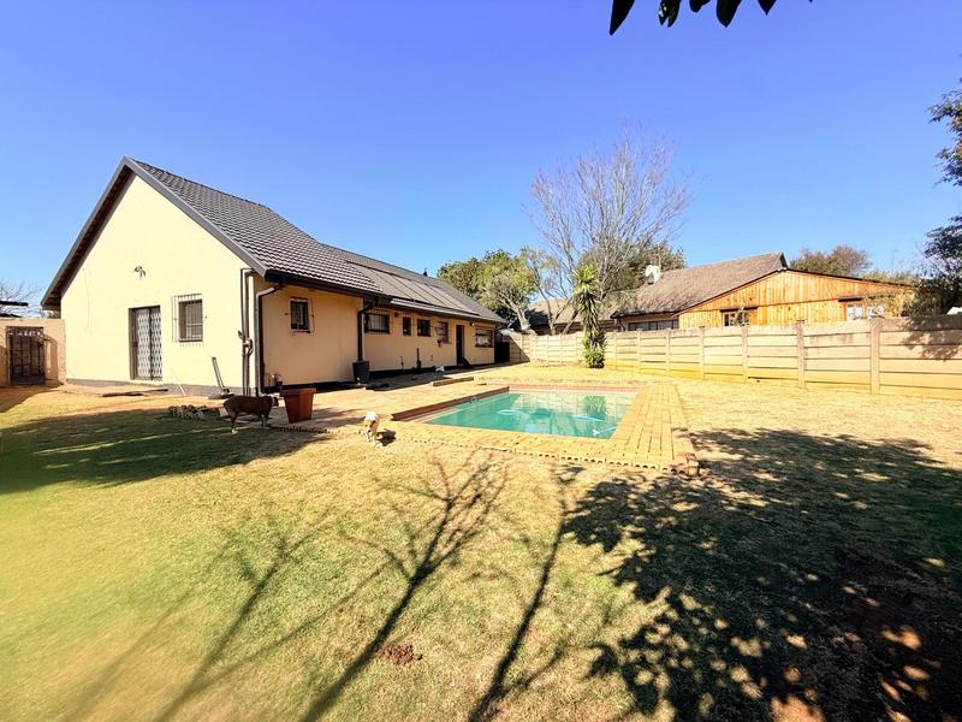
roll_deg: +0.9
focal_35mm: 14
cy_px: 361
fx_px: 389
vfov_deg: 85.7
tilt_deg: -0.1
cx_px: 481
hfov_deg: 102.1
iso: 50
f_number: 2.2
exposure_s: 1/1613
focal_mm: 2.22
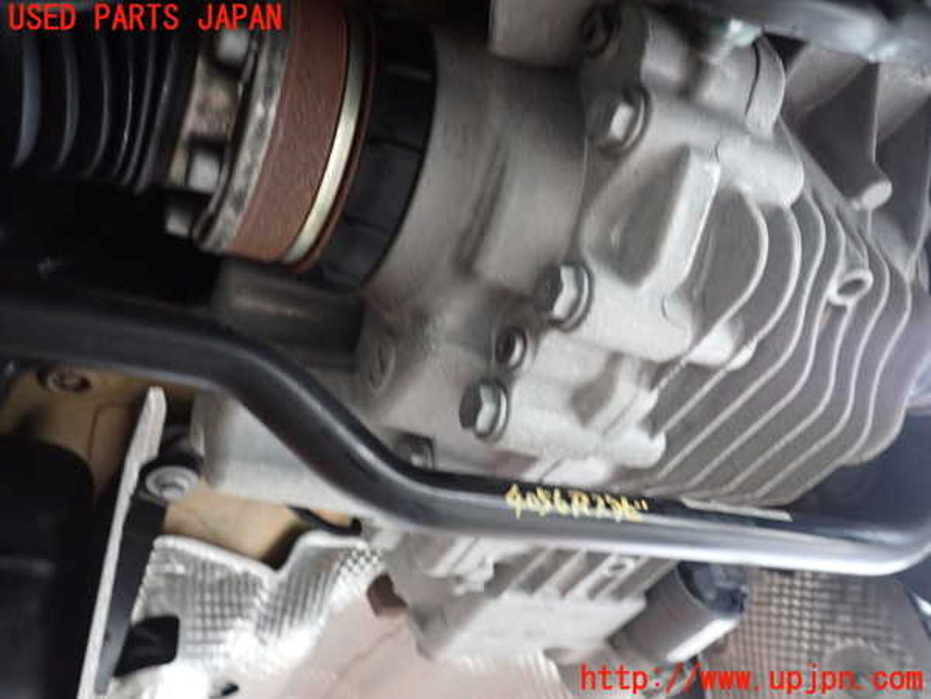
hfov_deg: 60.0
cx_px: 466
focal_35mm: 30
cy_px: 350
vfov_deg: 46.8
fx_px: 807
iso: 400
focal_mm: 5.4
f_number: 2.3
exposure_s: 1/30
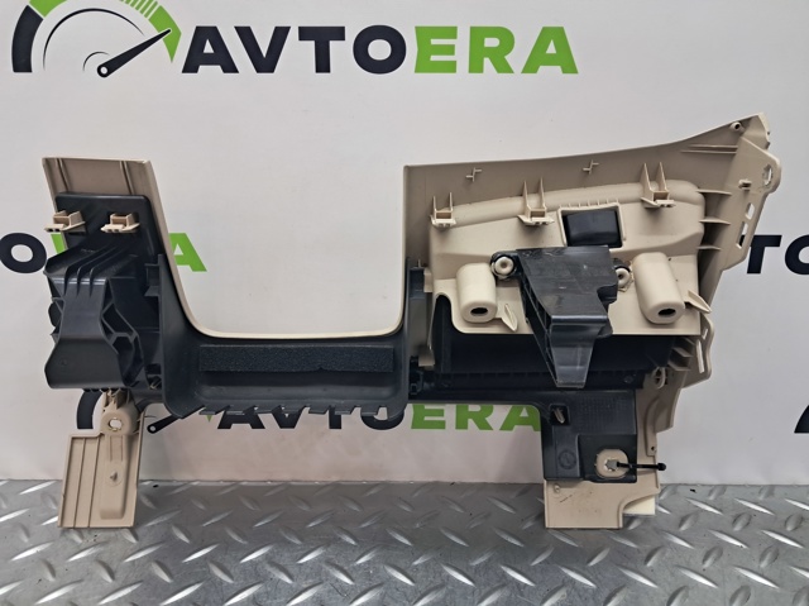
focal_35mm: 27
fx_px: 631
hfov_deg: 65.4
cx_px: 404
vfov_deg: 51.3
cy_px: 303
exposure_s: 1/60
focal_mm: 4
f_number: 1.8
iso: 160
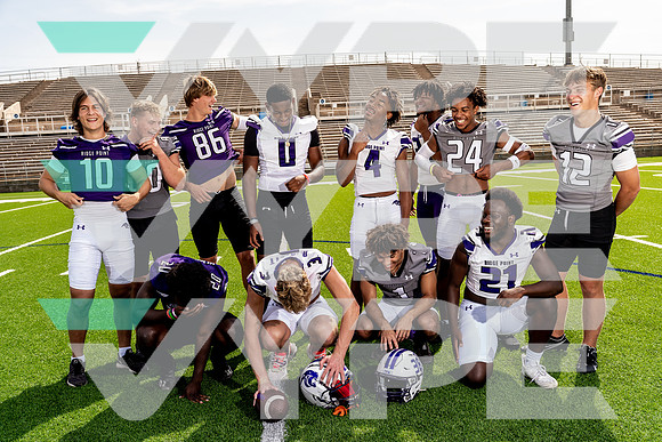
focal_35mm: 32
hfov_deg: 58.7
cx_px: 331
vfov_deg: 41.1
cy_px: 221
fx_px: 589
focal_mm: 32
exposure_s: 1/250
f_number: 5.6
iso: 100
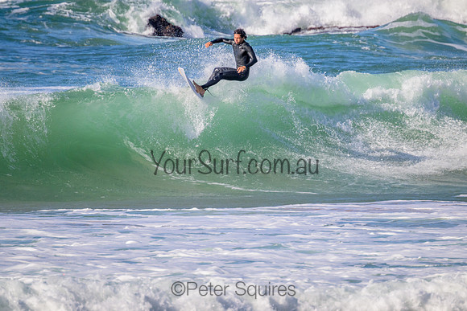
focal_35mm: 800
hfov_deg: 2.6
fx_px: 10380
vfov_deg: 1.7
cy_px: 156
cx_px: 234
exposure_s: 1/2000
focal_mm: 800
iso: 1250
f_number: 11
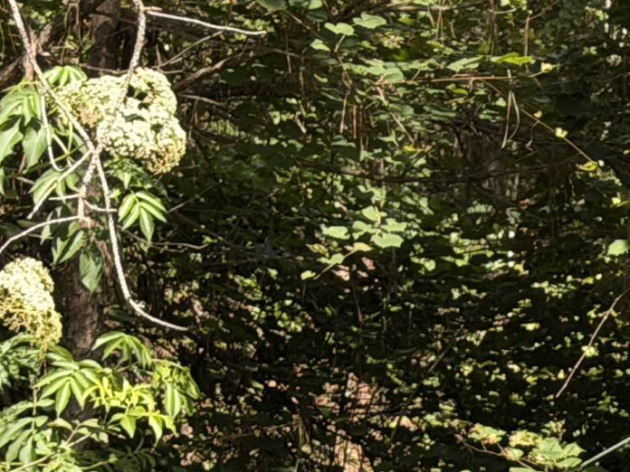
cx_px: 959
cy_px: -2
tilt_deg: +10.5
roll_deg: +0.8
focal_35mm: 207
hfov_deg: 9.3
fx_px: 3767
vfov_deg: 7.1
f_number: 1.78
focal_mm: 6.76
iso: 64
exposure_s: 1/1133
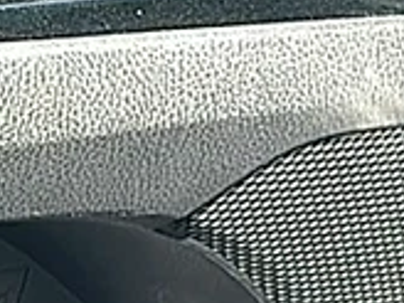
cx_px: -155
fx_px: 2042
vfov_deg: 8.2
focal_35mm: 175
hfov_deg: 11.0
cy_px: -255
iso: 80
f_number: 1.78
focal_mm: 6.86
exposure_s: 1/631
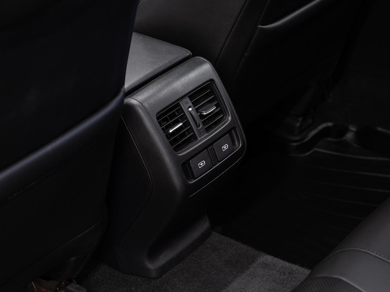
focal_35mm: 99
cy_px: 132
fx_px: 1112
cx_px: 196
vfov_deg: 15.0
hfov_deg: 19.9
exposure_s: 1
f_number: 5.6
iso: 100
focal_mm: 70
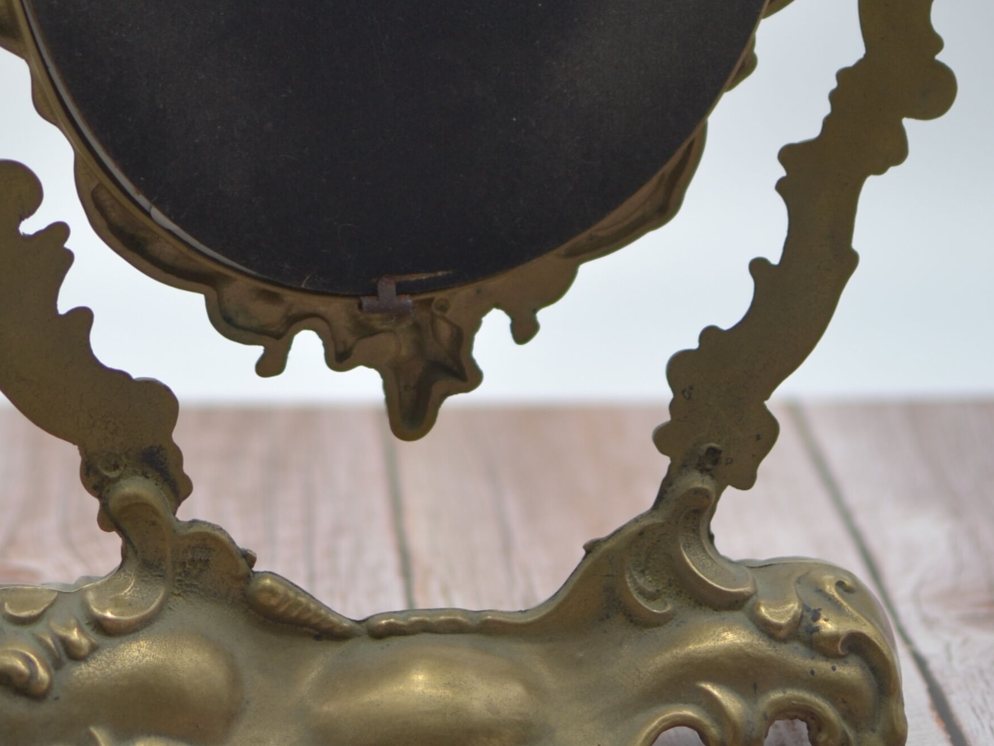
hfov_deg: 14.9
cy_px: -59
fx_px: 3798
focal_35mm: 132
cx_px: 376
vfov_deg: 11.1
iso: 100
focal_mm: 35
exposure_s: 1/500
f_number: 1.8
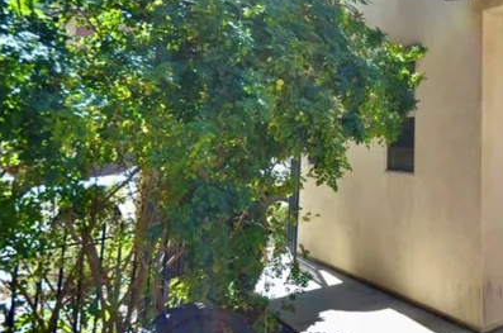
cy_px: 86
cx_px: 495
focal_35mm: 32
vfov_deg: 39.9
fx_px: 446
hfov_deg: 49.0
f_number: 7.1
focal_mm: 10
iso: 200
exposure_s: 1/200
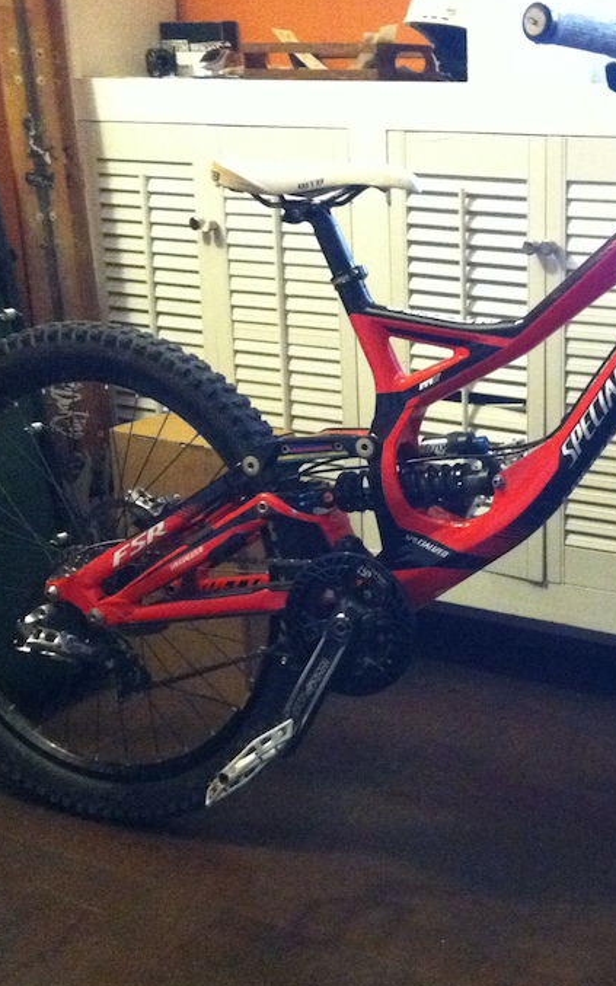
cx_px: 588
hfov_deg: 22.4
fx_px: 1505
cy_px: 525
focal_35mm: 56
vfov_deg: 36.3
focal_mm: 3.85
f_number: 2.8
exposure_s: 1/15
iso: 1000
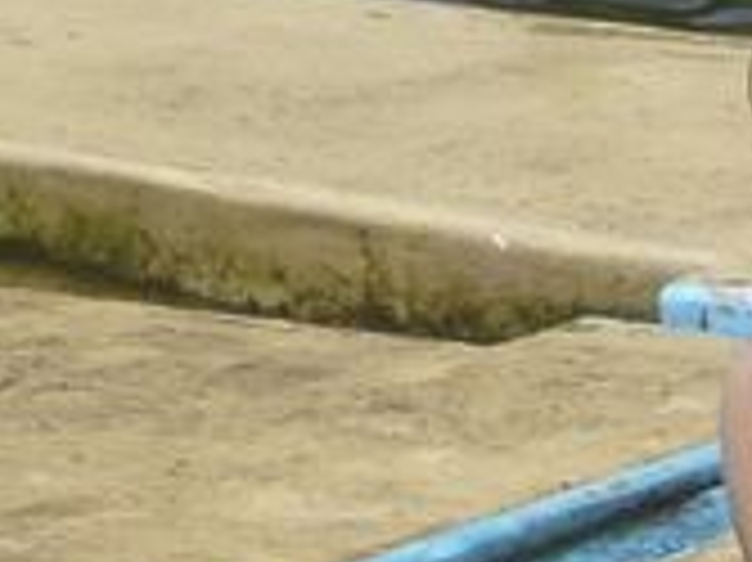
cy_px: 1416
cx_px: 1148
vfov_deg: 4.6
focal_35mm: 314
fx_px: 6816
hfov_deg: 6.2
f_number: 5.6
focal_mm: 7.2
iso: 80
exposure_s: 1/500
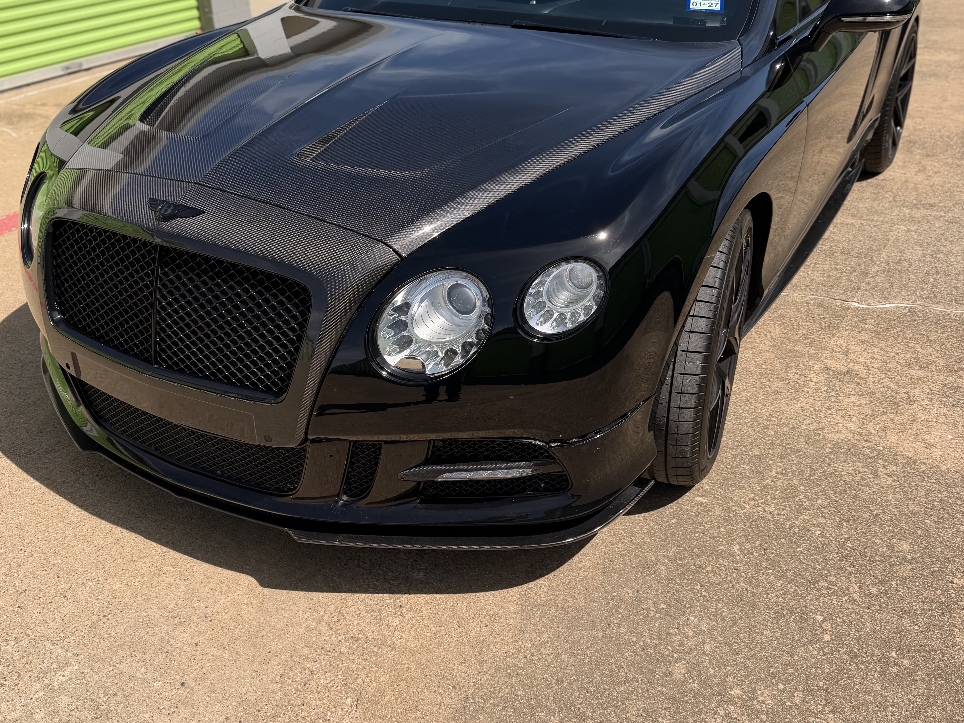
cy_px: 301
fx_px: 919
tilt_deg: -27.0
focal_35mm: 33
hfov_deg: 55.3
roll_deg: +1.9
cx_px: 470
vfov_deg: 42.8
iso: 80
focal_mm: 6.76
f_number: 1.78
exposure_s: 1/5319
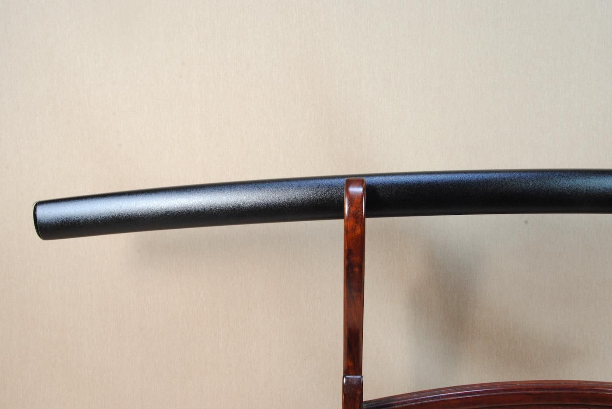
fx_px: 511
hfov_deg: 61.9
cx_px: 306
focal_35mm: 30
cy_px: 204
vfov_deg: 43.7
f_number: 11
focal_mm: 20
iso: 400
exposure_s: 1/2
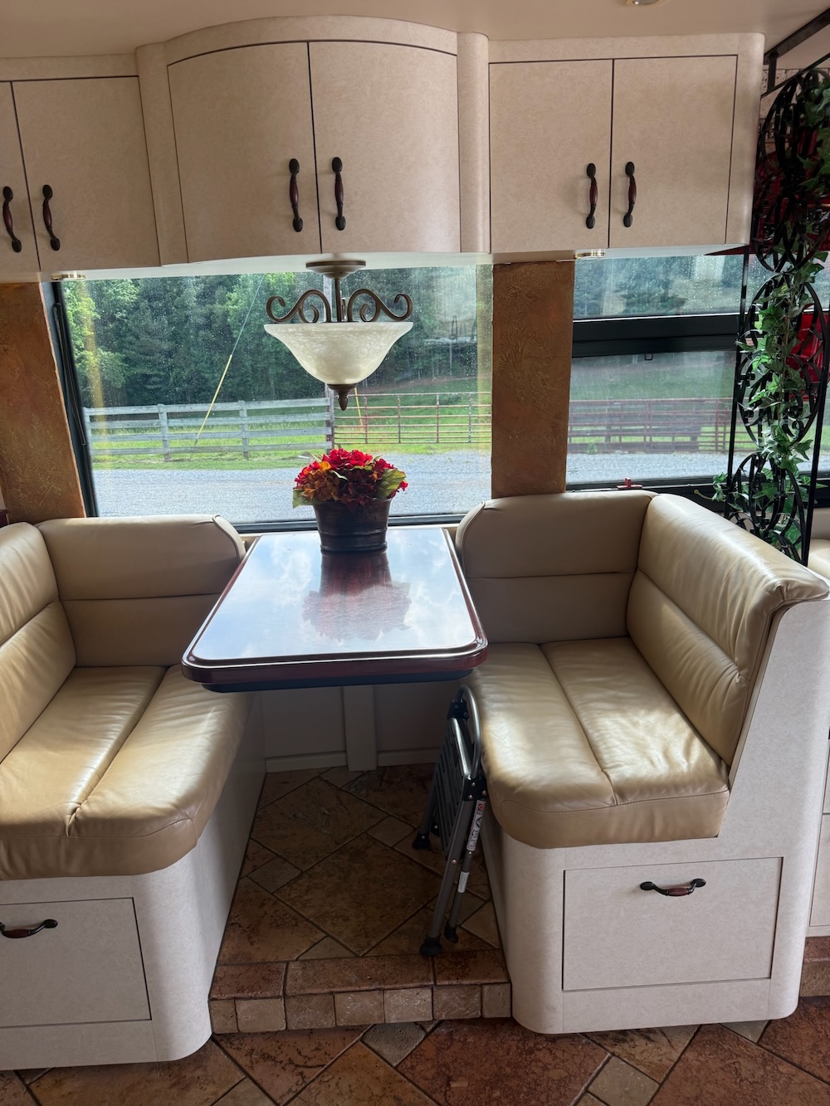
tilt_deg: -15.2
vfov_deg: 71.6
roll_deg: +2.2
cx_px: 415
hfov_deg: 56.8
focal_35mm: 24
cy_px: 553
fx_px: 767
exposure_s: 1/121
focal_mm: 6.76
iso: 100
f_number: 1.78
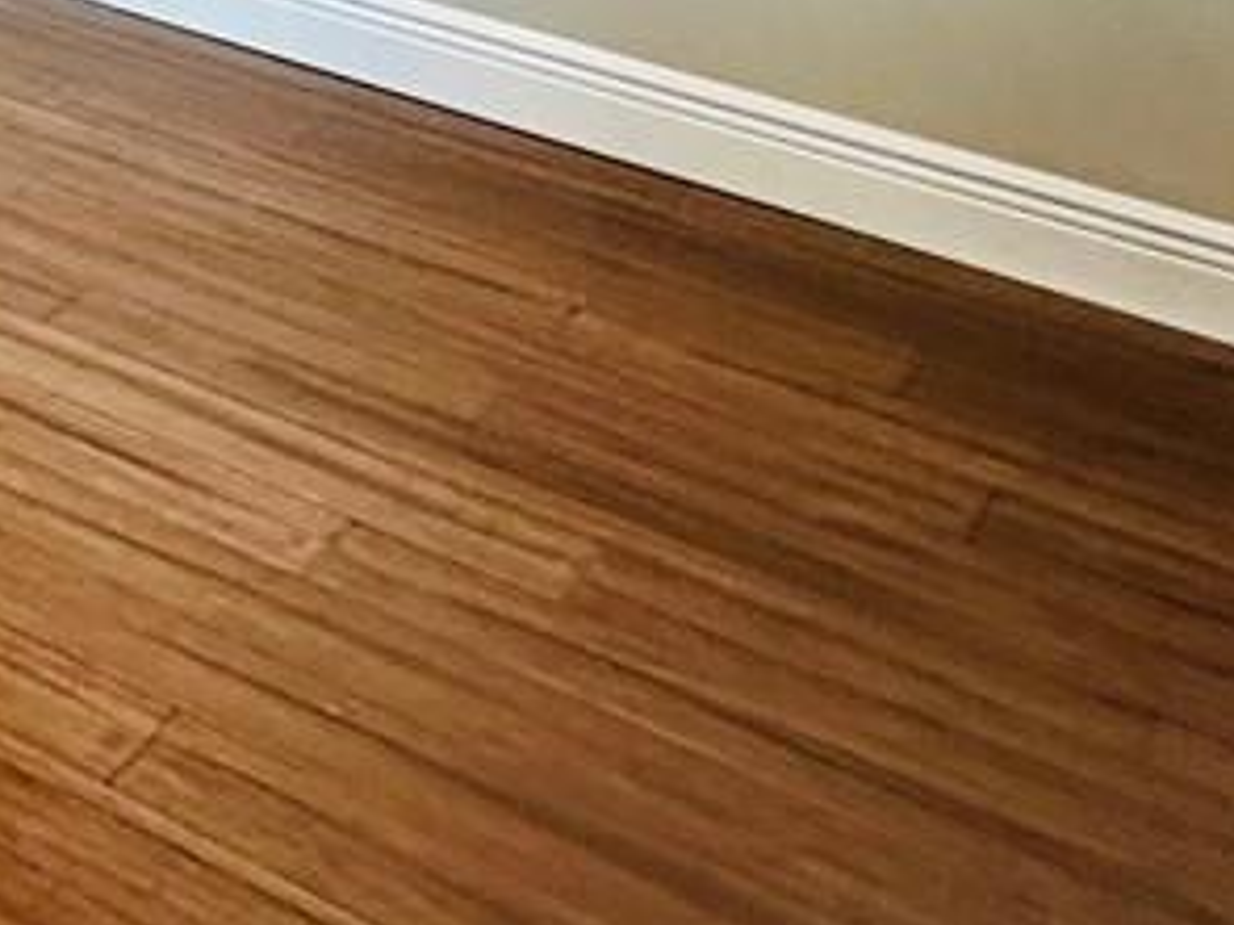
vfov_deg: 15.8
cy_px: -841
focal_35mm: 76
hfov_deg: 20.3
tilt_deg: -3.4
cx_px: -820
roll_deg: -1.9
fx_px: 2708
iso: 200
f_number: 2.2
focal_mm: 2.22
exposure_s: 1/60
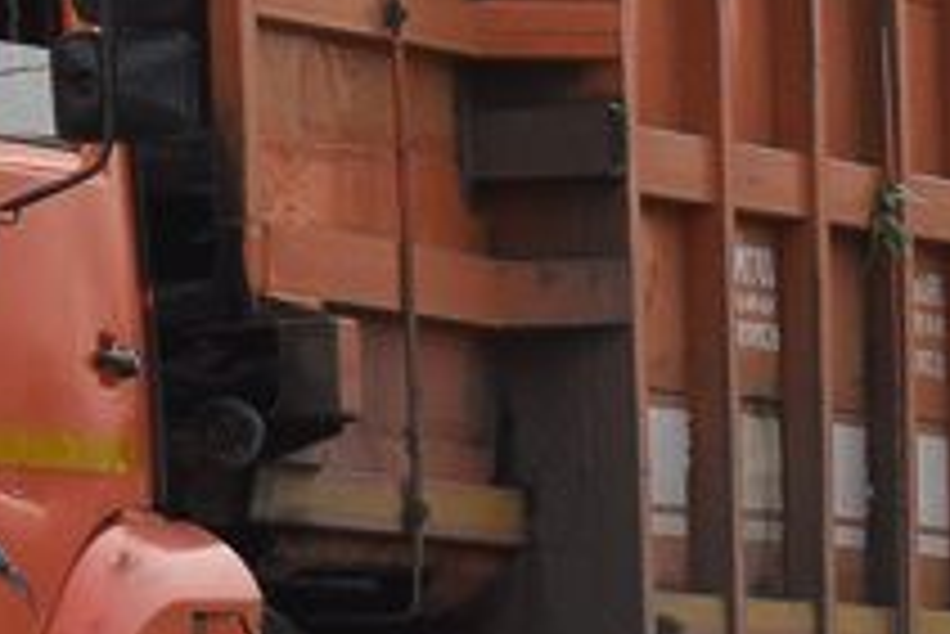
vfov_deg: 2.9
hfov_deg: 4.4
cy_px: 99
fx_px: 12380
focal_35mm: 469
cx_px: -729
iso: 400
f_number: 6.3
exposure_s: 1/1000
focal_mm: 55
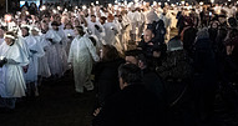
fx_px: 510
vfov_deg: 13.7
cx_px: -112
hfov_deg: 22.1
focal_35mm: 82
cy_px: -16
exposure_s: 1/125
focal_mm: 25
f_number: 2.8
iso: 2500
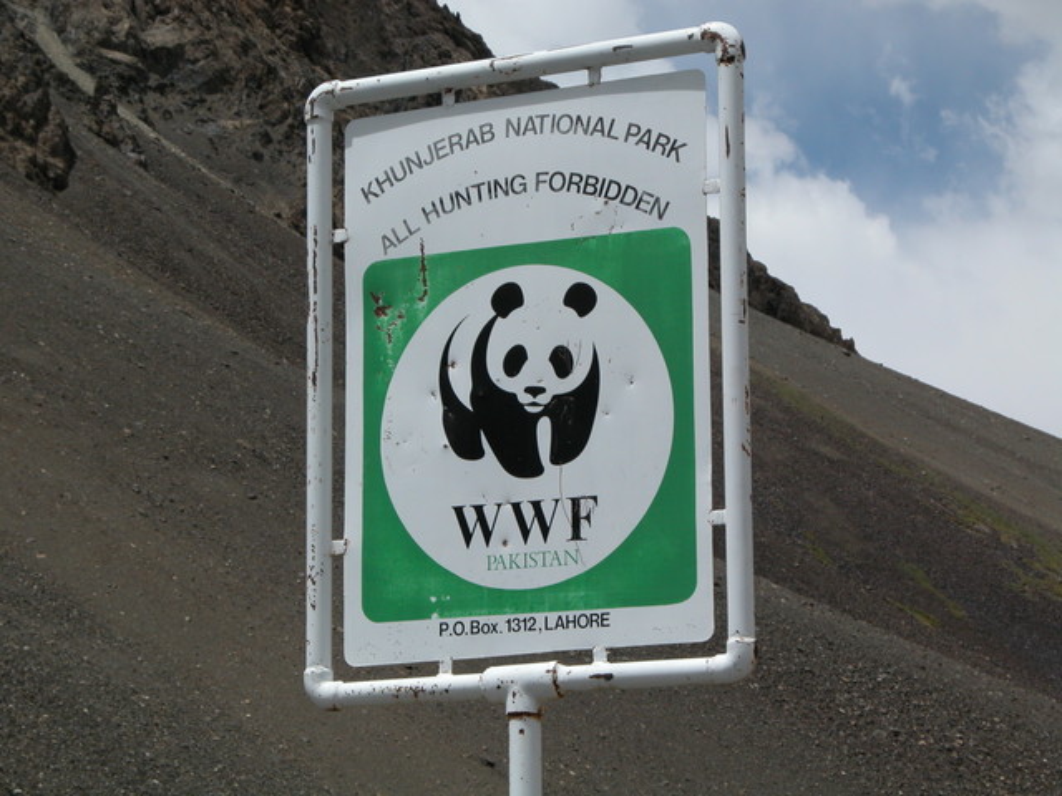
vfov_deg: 11.9
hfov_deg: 15.8
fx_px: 3835
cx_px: 531
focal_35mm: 125
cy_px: 398
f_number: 7.6
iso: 100
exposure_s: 1/660
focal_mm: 31.9
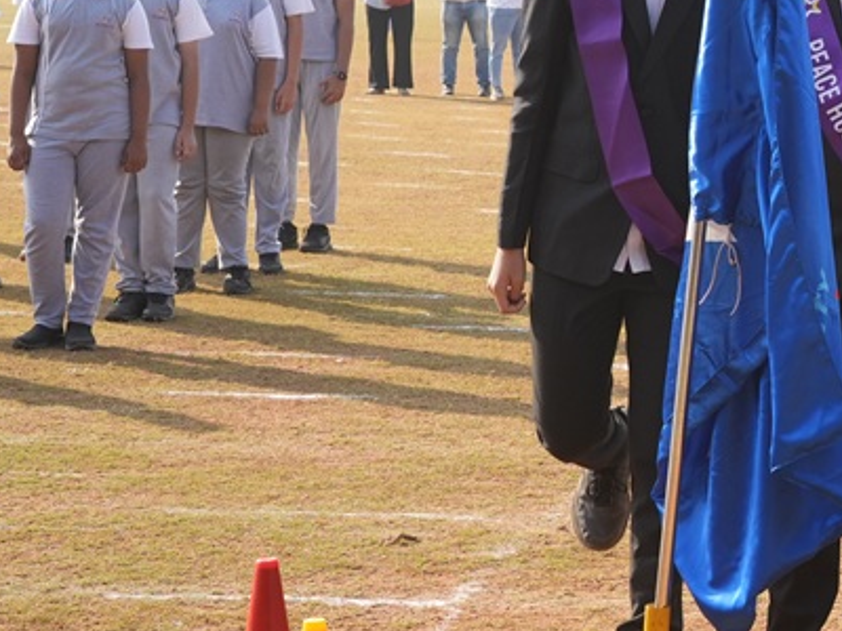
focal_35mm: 121
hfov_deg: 15.3
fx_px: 2943
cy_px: 109
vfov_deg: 12.2
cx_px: 1168
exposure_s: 1/320
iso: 200
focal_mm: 42
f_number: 6.3
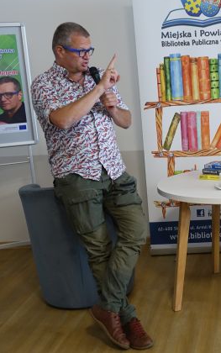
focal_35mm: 59
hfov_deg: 21.2
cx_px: 228
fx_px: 568
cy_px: 174
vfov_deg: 34.5
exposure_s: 1/40
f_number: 2.8
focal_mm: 13.94
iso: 800
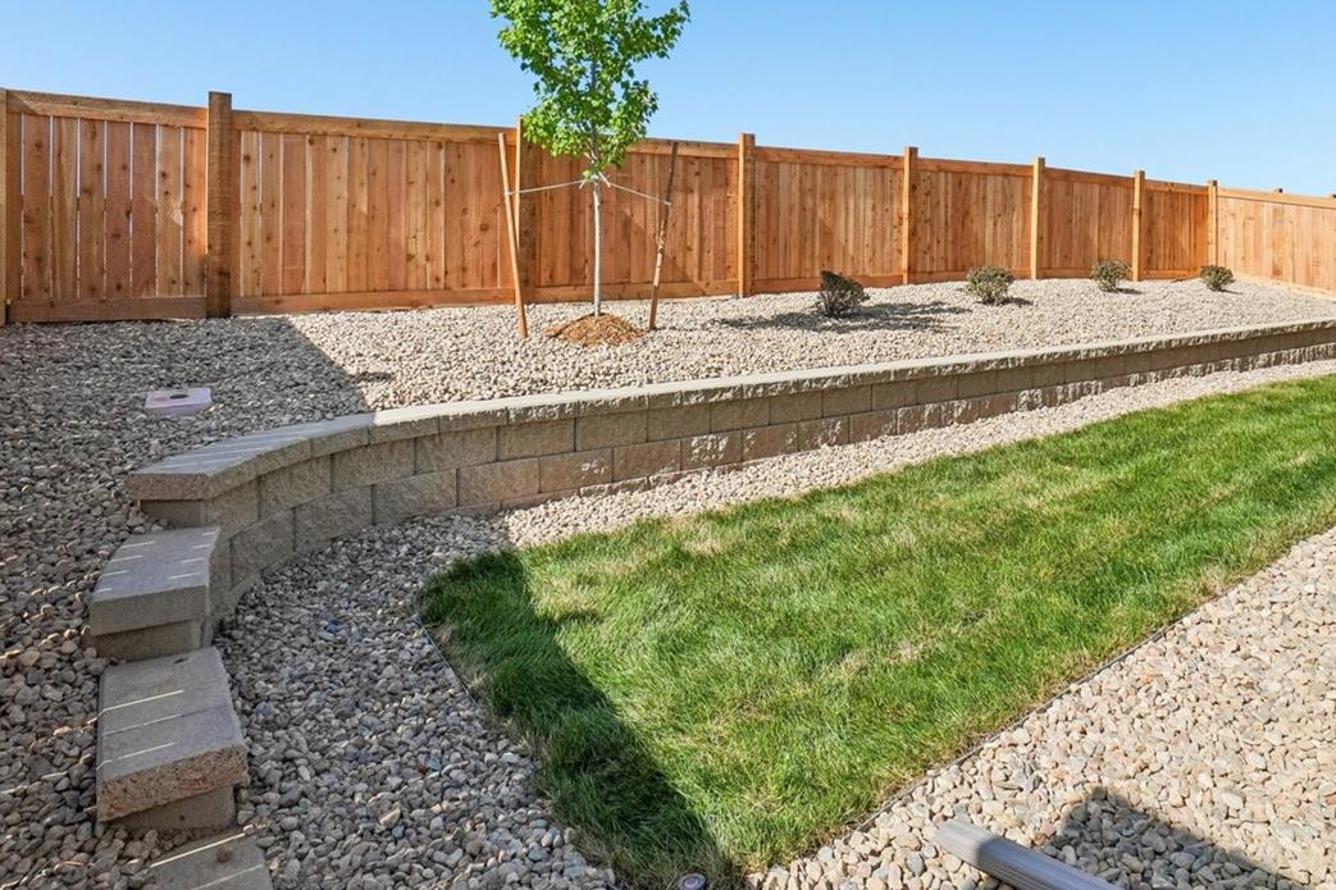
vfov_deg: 53.3
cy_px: 252
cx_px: 789
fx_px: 853
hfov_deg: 75.4
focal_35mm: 23
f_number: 8
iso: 400
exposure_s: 1/1600
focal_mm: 10
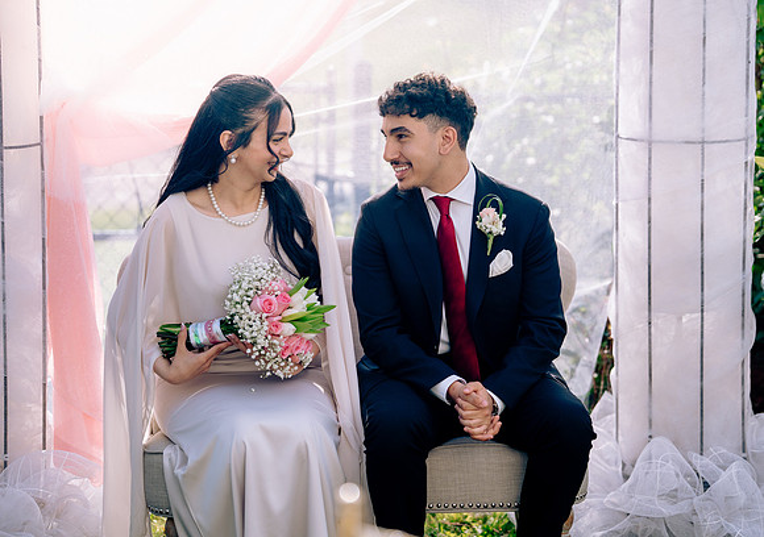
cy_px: 252
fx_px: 1997
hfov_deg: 21.6
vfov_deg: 15.3
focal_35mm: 93
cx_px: 434
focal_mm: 82
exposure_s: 1/2500
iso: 100
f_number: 2
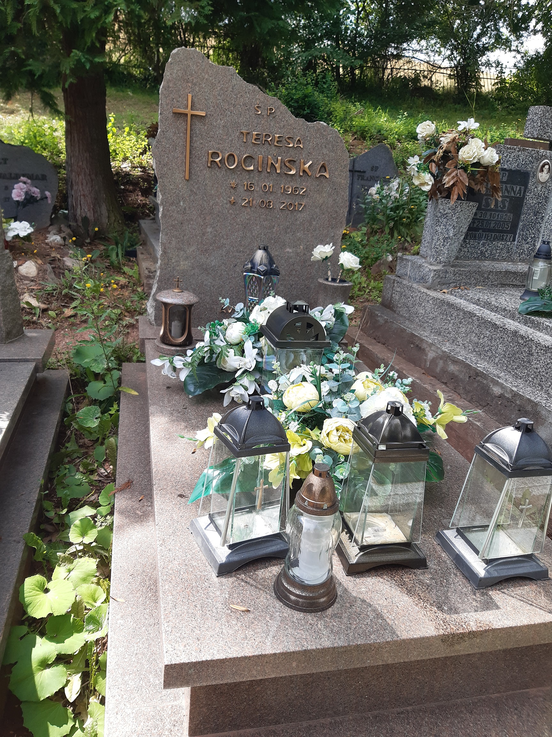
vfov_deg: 67.3
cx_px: 276
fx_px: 553
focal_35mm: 26
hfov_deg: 53.1
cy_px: 368
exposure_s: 1/512
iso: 40
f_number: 1.7
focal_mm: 3.92
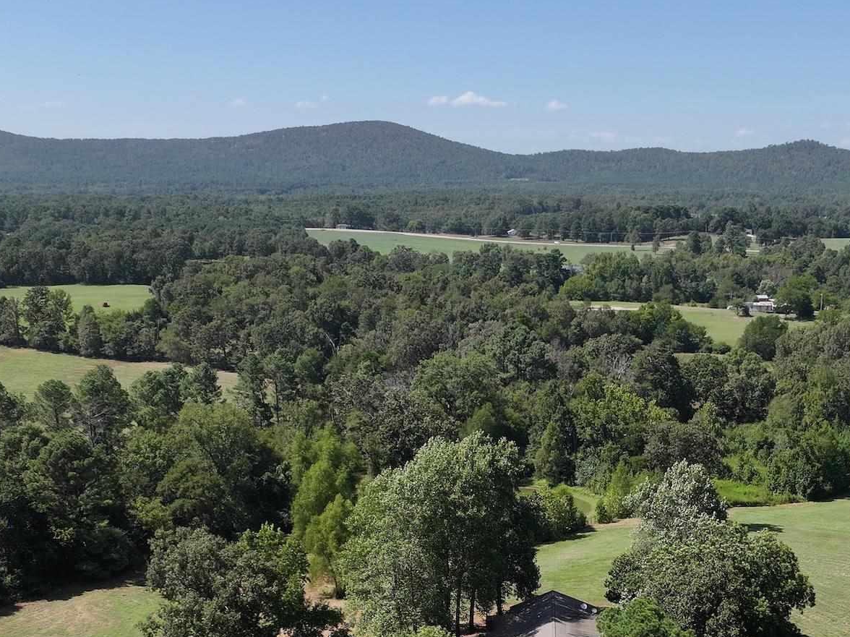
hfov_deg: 36.9
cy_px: 629
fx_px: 1252
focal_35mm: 51
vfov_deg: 27.0
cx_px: 596
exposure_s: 1/1600
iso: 100
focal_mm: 12.29
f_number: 2.8
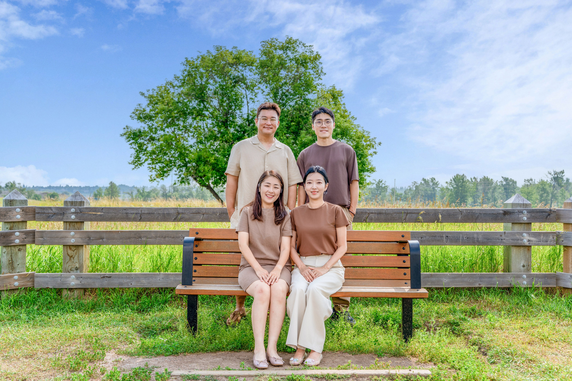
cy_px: 190
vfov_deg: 40.0
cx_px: 286
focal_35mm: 33
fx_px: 524
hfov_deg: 57.2
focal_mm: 33
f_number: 4
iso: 100
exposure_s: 1/320
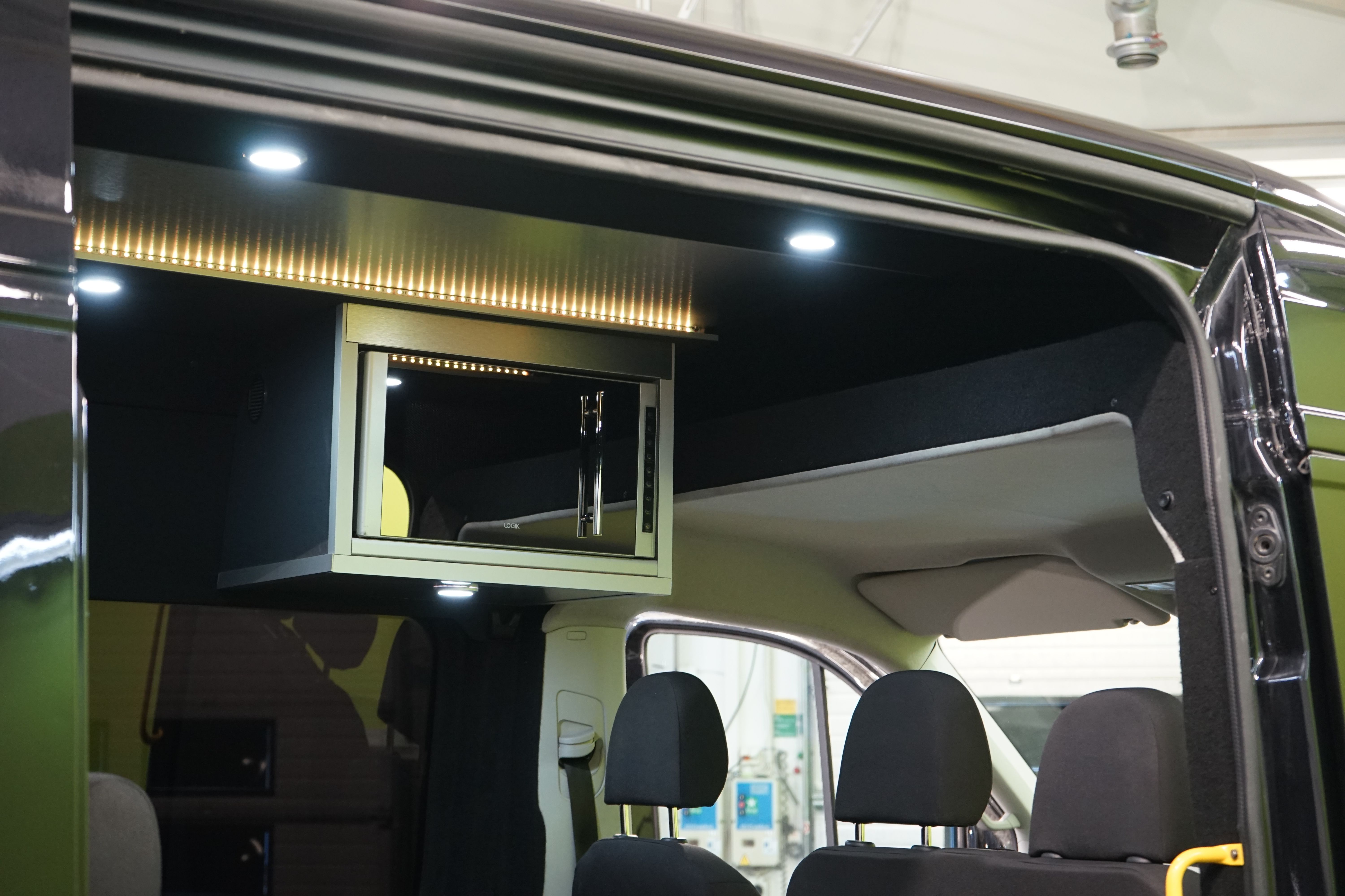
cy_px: 448
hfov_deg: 35.1
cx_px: 672
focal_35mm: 57
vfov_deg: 23.8
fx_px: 2129
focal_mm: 57
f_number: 5
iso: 2000
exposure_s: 1/50
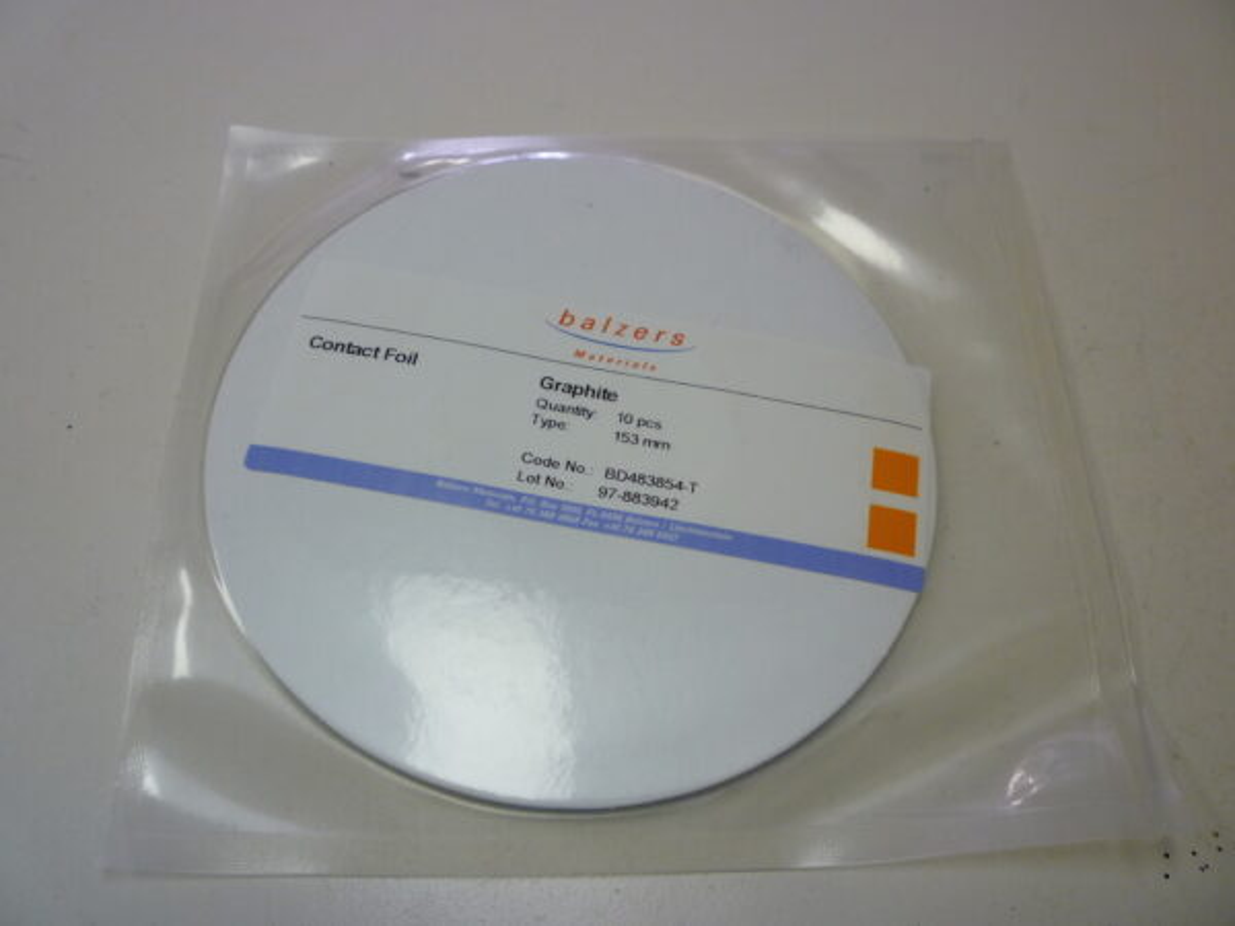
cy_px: 463
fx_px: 1035
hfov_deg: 61.7
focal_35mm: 29
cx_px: 618
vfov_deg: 48.2
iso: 160
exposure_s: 1/30
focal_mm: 5.2
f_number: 3.3
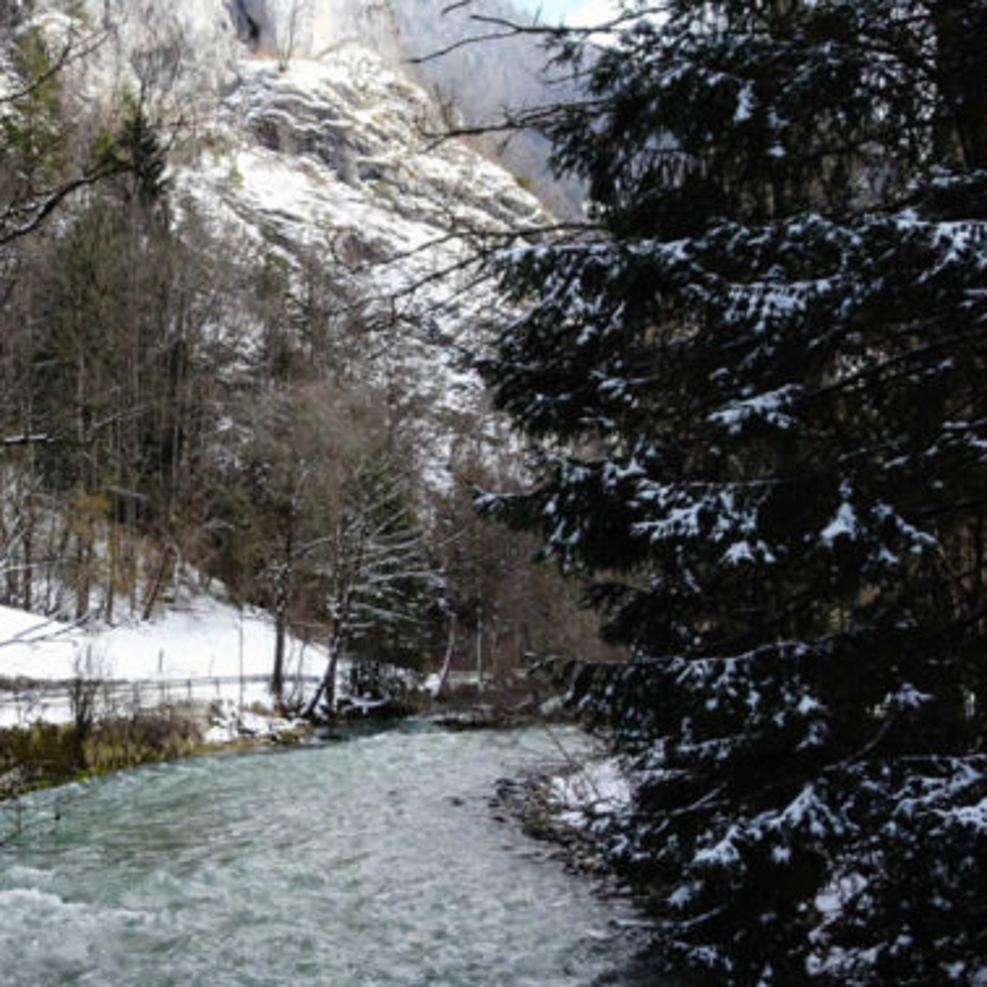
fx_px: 1968
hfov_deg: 27.1
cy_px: 577
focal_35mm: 61
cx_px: 86
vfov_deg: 28.1
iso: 80
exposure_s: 1/320
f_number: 4
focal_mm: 5.79
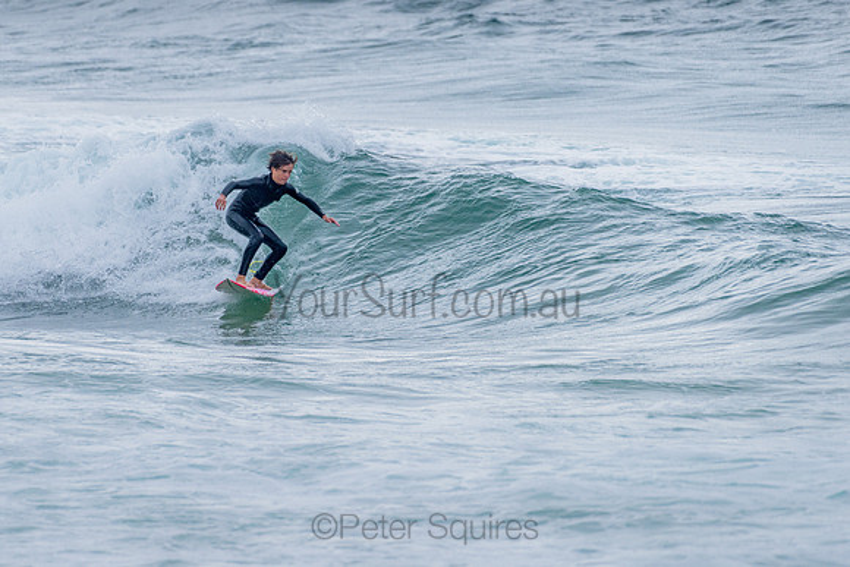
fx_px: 14477
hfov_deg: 3.4
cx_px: 335
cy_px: 220
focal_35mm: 613
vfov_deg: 2.2
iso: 800
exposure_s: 1/2000
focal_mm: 500
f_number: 5.6
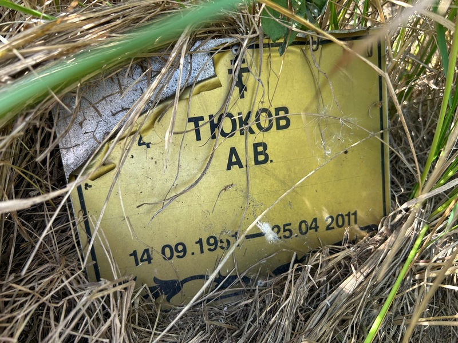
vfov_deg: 53.1
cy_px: 172
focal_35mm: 26
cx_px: 229
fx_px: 344
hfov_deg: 67.3
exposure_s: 1/121
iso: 50
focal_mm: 5.7
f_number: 1.5
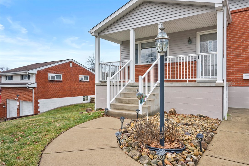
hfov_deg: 74.9
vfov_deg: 54.1
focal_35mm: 24
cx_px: 124
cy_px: 83
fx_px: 163
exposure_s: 1/40
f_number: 8
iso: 400
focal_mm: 23.5
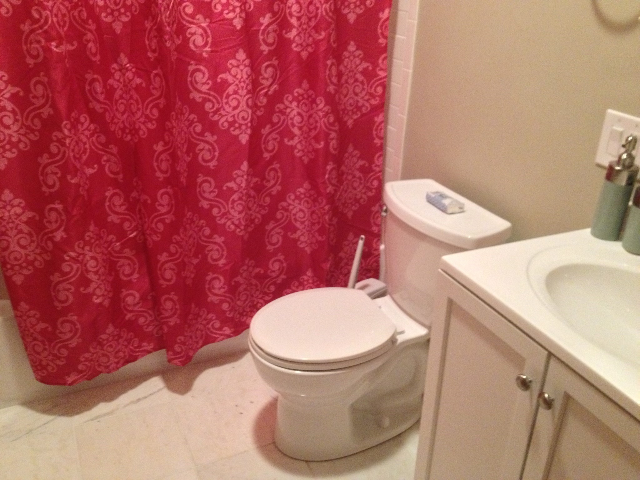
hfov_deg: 52.6
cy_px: 240
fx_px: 647
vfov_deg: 40.7
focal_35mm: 35
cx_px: 320
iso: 500
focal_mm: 4.28
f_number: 2.4
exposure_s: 1/15
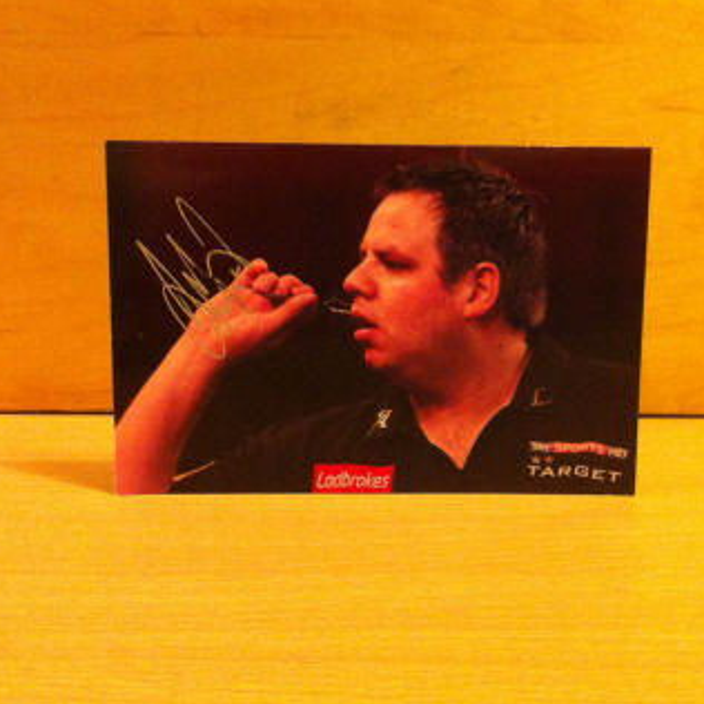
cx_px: 414
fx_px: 1127
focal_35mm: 49
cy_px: 340
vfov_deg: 34.7
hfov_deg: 34.6
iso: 320
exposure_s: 1/15
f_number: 2.8
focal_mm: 3.85
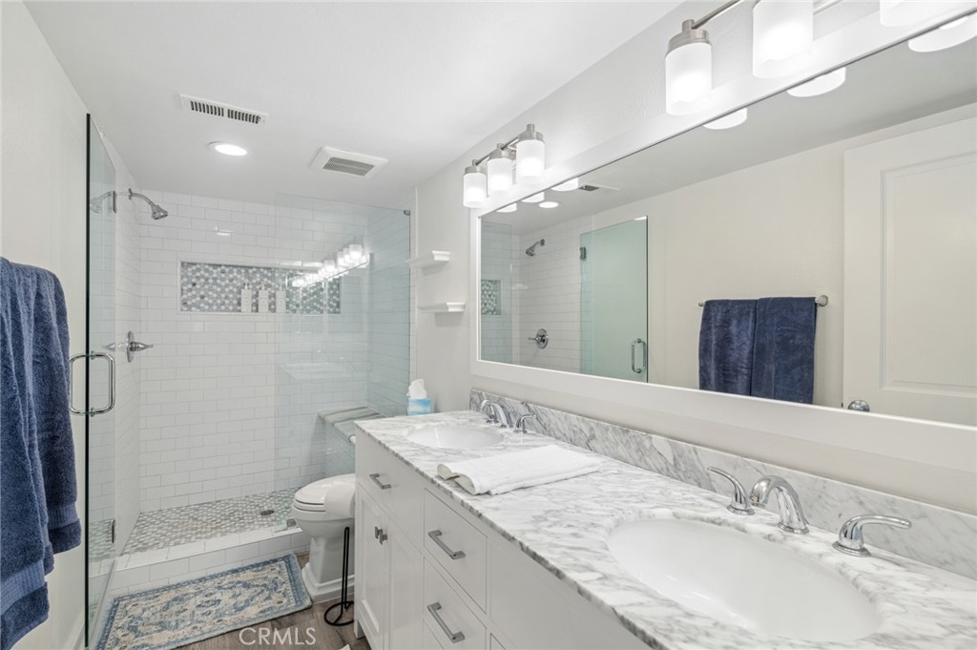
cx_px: 488
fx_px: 434
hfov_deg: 96.8
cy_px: 325
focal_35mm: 16
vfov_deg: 73.7
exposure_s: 1/20
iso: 160
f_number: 7.1
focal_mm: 16
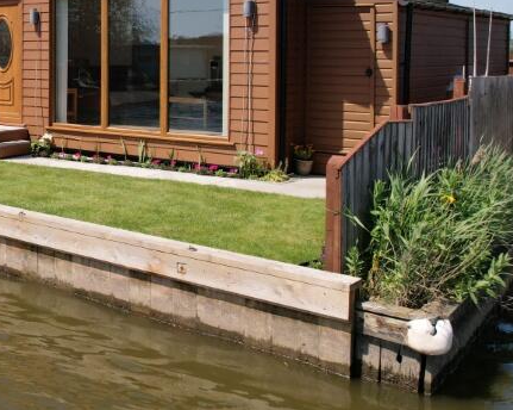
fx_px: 743
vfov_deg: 30.0
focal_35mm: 49
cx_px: -31
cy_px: 74
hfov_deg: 33.8
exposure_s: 1/320
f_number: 2.8
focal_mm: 8.38
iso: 110
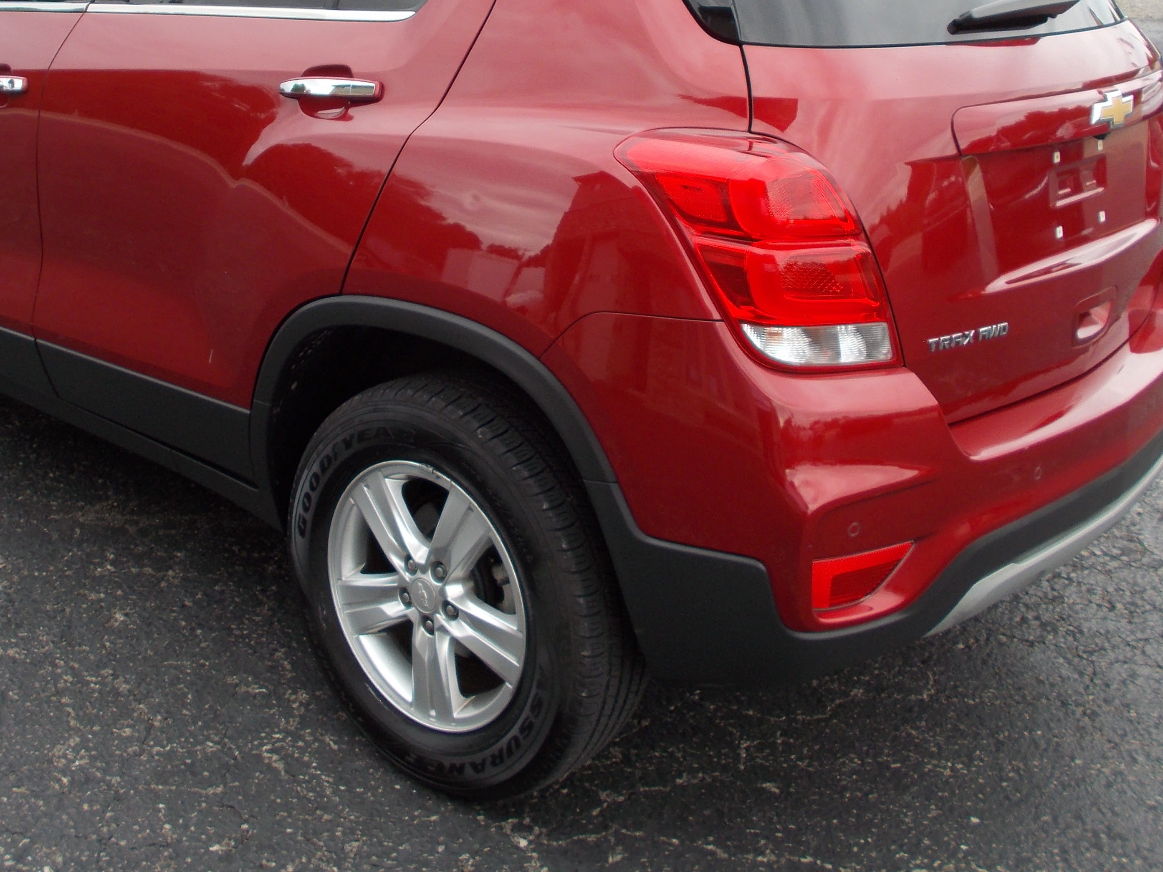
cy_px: 199
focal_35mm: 43
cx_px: 493
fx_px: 1445
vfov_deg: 32.8
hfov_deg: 43.7
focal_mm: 4.6
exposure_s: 1/100
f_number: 3.2
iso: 80
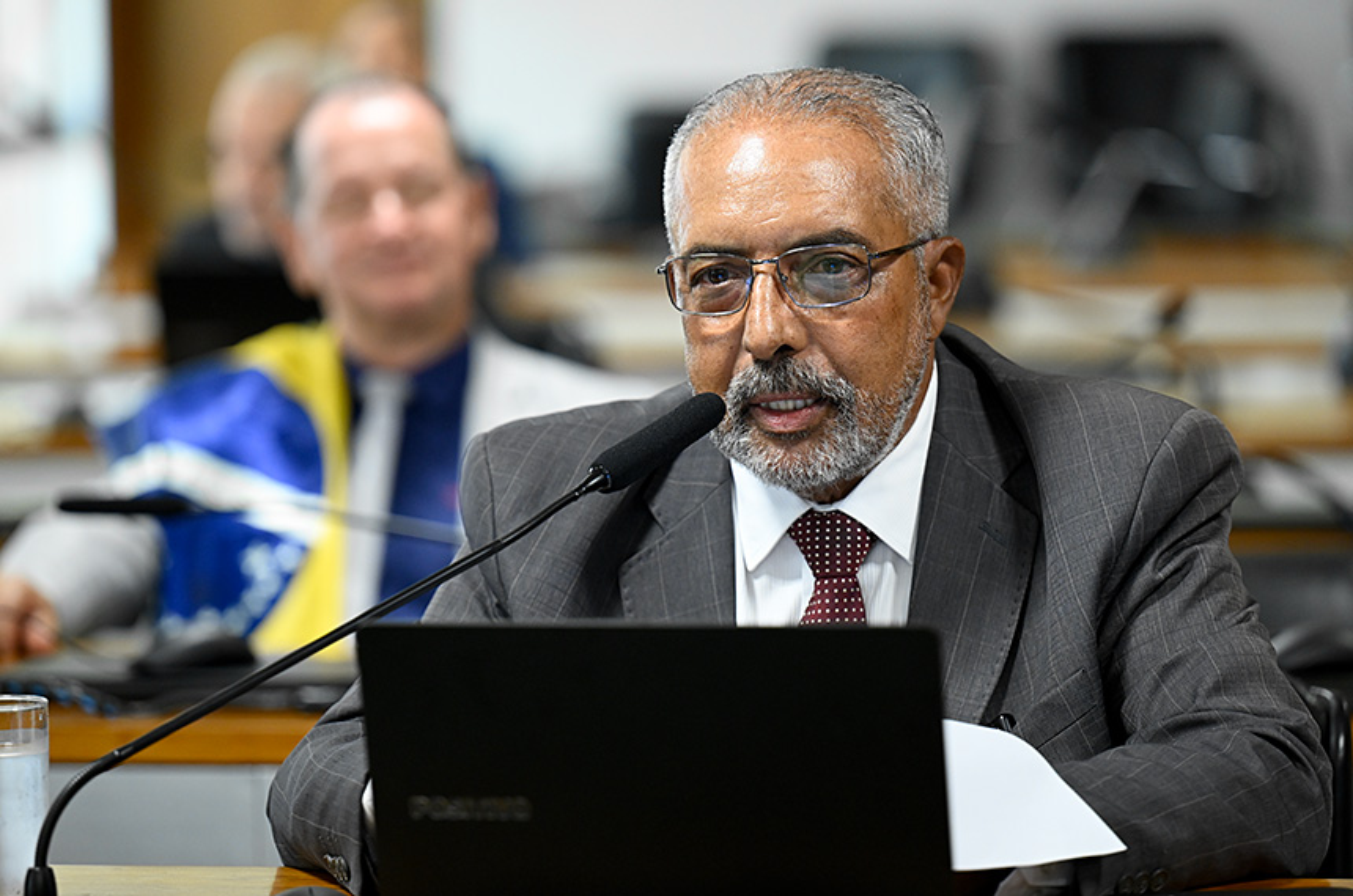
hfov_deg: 13.3
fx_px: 5815
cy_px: 448
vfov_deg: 8.8
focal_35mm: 155
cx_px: 676
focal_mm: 155
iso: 1600
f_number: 2.8
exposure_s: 1/160
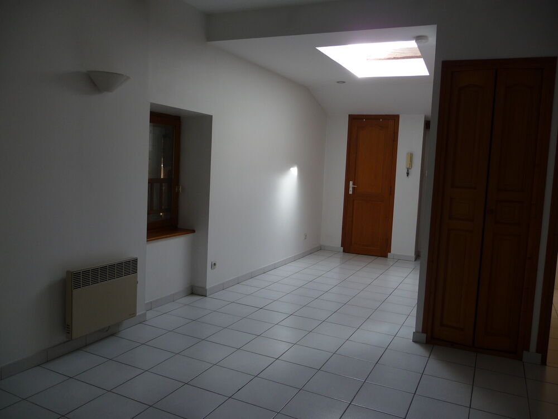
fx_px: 451
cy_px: 210
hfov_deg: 63.4
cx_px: 279
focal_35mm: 28
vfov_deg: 49.7
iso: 100
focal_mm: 4.7
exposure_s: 1/40
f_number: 3.3
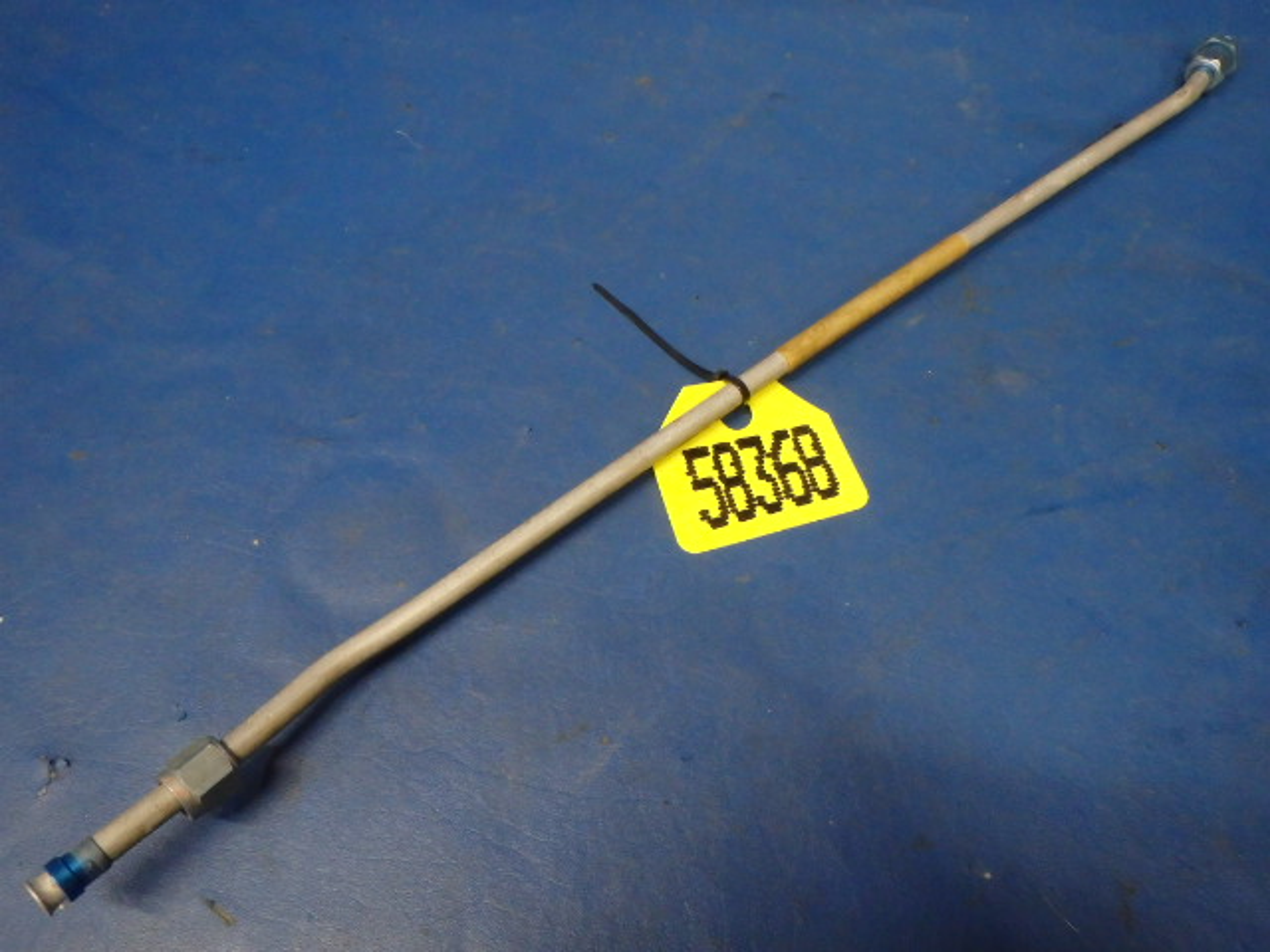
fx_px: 1027
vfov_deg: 49.7
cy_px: 476
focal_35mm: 28
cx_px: 635
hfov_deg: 63.4
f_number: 3.9
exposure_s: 1/40
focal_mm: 5
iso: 800
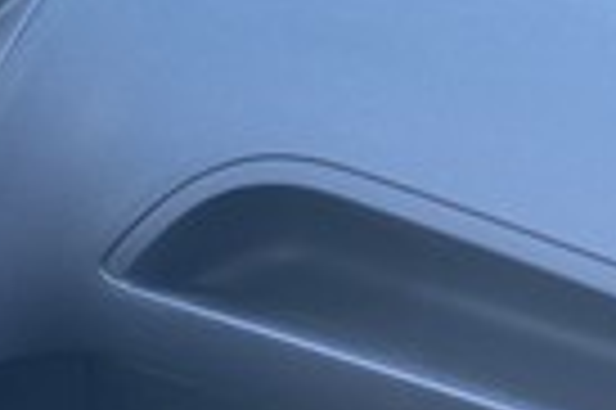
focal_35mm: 101
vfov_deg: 13.3
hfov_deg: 17.9
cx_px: -337
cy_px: 444
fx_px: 1726
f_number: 1.8
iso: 125
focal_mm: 4.25
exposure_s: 1/121
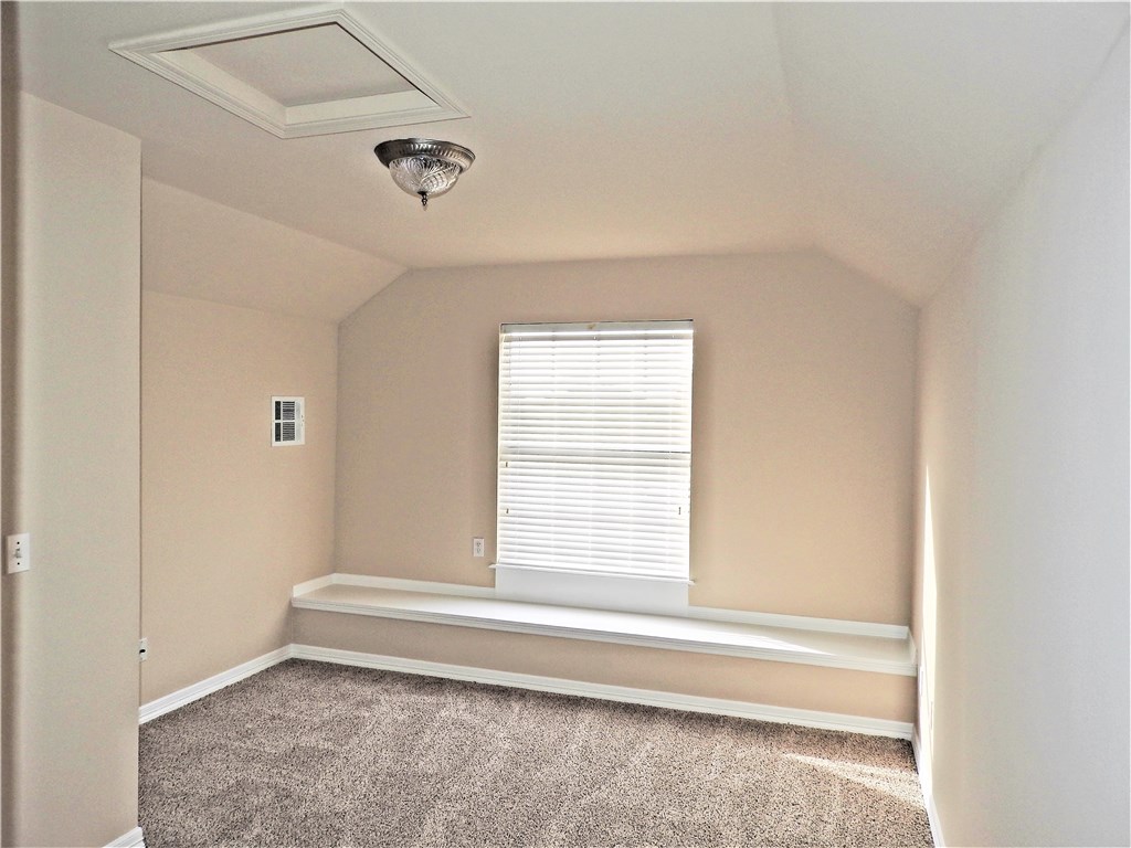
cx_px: 566
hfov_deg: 71.6
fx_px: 784
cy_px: 424
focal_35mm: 24
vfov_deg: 56.8
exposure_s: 1/125
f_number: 3.3
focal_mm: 4.3
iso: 100
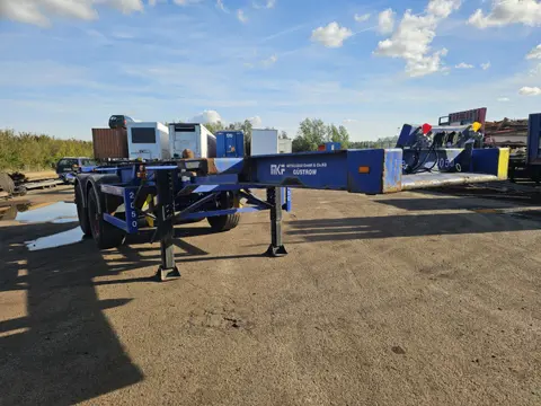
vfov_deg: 58.9
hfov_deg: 73.9
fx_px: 359
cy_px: 203
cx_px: 270
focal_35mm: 23
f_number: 1.7
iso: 10
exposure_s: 1/609
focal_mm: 6.3
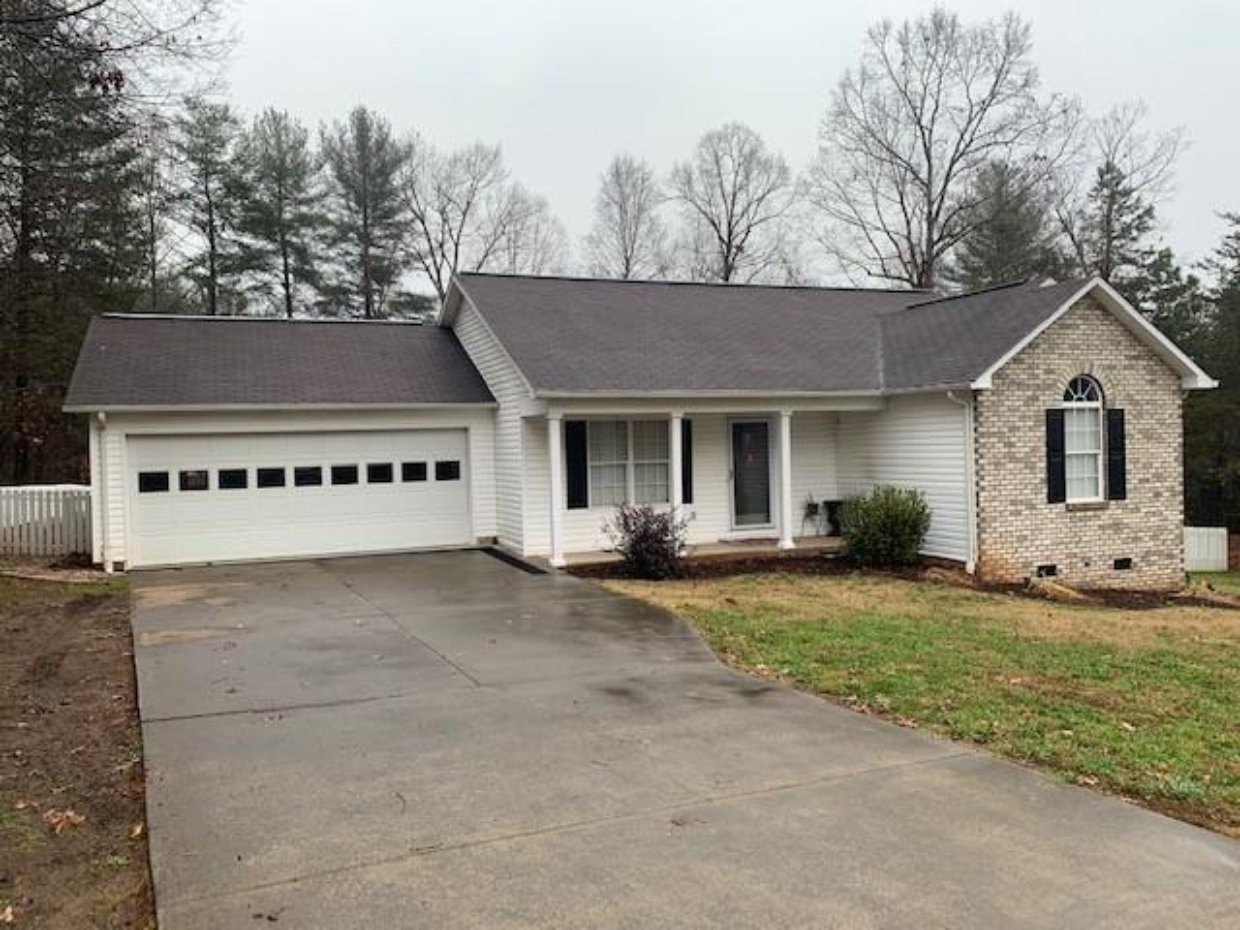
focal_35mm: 26
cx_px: 620
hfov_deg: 67.3
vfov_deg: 53.1
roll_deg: +1.5
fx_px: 931
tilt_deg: -0.6
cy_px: 465
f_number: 1.8
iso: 25
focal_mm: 4.25
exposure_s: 1/130
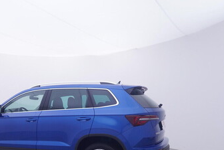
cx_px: 54
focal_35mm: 37
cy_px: 119
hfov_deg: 49.8
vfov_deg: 35.0
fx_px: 229
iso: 200
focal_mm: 15
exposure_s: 1/80
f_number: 5
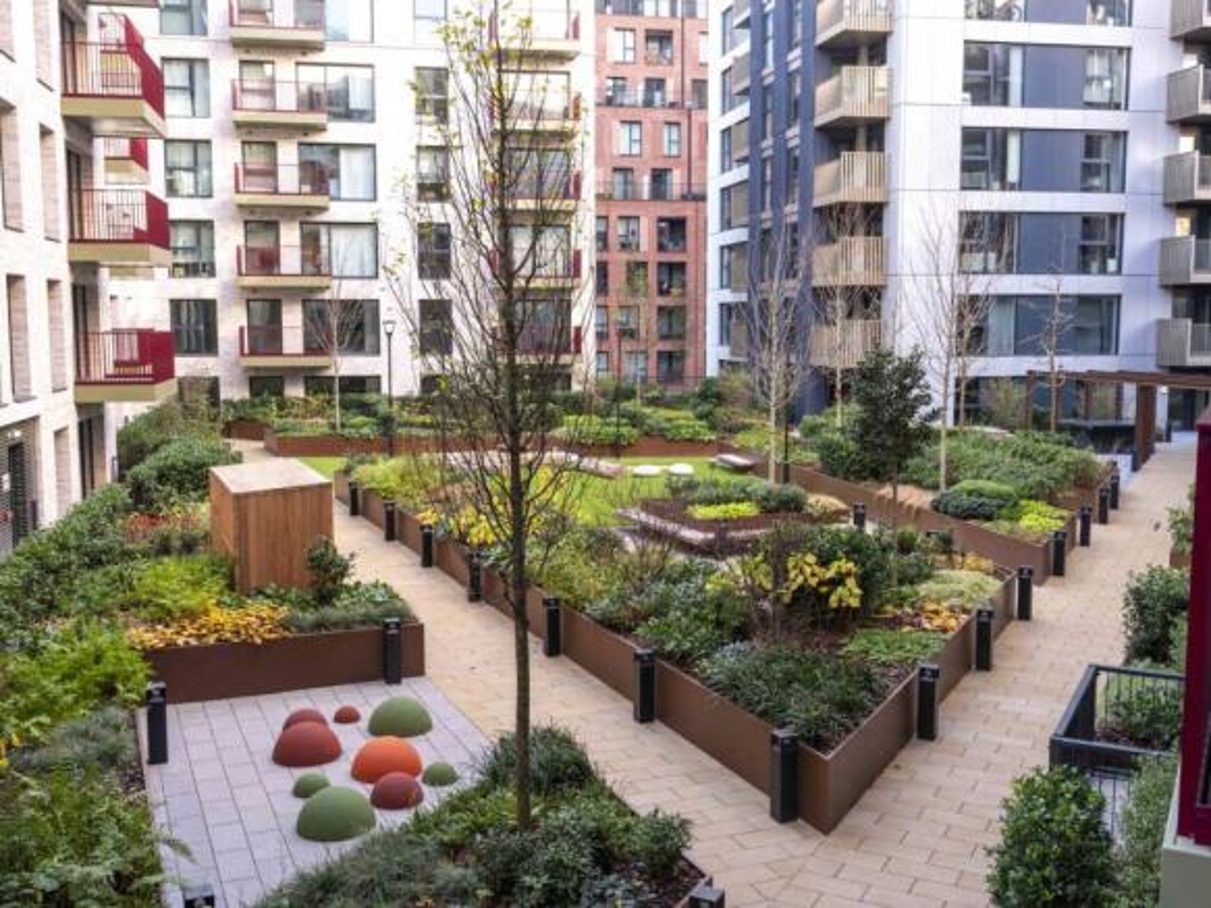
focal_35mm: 35
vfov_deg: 40.7
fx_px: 1224
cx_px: 606
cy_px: 454
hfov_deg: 52.6
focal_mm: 44
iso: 400
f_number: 13
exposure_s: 1/10
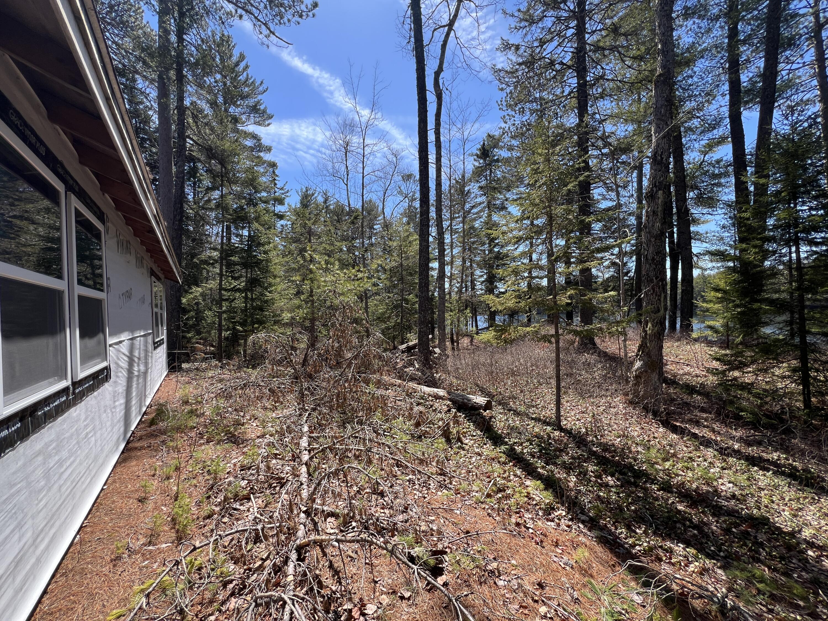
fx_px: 311
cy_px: 310
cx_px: 414
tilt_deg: -0.3
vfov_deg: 89.9
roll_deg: +1.9
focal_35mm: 13
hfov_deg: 106.2
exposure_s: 1/531
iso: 32
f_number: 1.8
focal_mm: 1.57
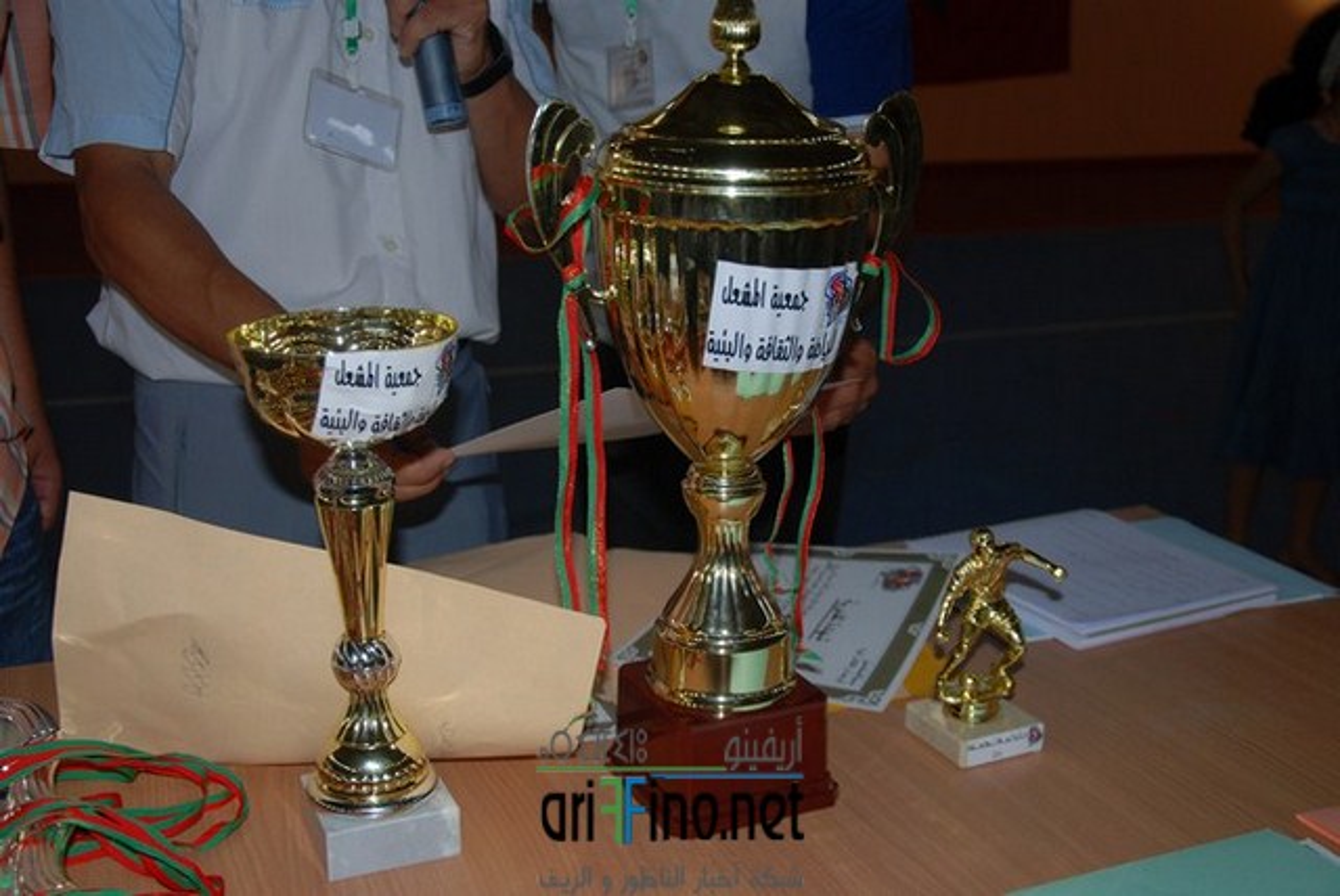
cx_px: 670
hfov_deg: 46.4
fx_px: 1565
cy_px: 448
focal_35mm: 42
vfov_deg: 32.0
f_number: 4.2
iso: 200
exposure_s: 1/60
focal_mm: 28
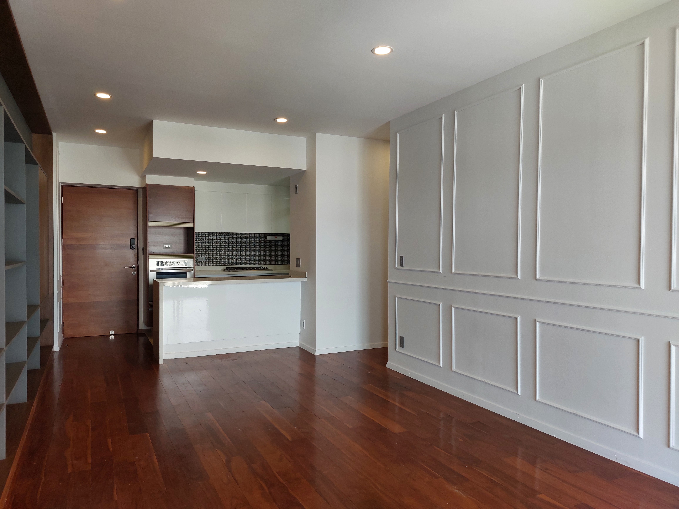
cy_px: 254
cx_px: 340
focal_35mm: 25
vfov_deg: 54.9
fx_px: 490
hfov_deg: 69.4
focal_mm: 5.23
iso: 40
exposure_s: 1/50
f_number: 1.8
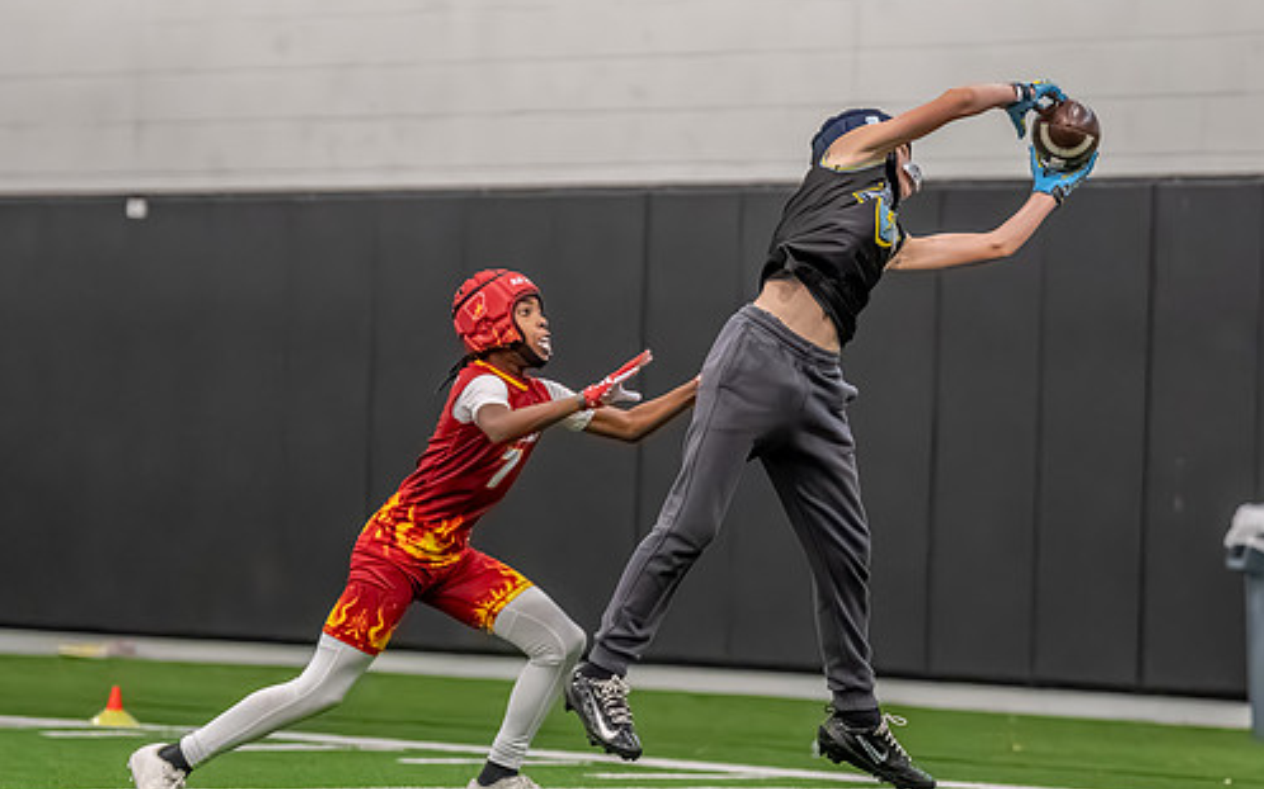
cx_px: 816
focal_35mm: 252
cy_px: 370
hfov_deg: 8.3
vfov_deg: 5.2
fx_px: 8679
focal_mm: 127
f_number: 2.8
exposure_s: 1/1000
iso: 6400
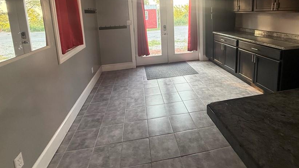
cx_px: 163
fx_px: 151
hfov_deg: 89.3
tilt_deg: -8.5
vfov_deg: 54.7
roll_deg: +2.7
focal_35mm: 19
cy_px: 36
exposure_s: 1/60
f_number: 2.2
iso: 200
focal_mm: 2.22
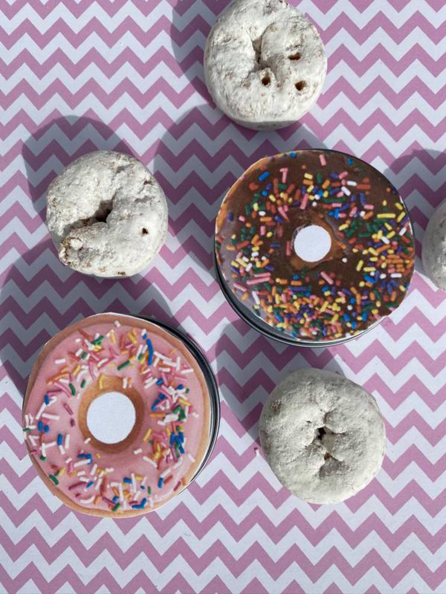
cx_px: 223
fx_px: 447
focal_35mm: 26
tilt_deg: -84.4
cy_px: 297
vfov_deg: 67.3
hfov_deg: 53.1
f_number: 1.8
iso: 32
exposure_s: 1/4630
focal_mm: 4.25
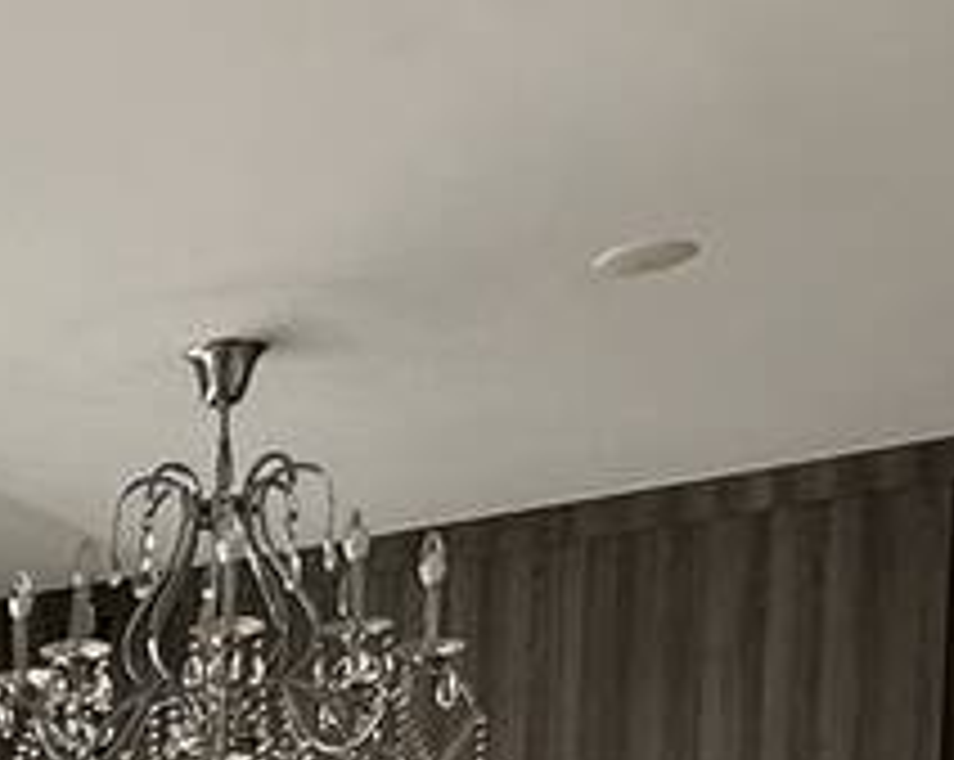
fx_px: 2622
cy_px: 1417
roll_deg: +0.1
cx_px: -747
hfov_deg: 17.1
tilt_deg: -3.9
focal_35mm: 93
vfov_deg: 14.3
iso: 40
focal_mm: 2.22
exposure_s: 1/147
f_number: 2.2
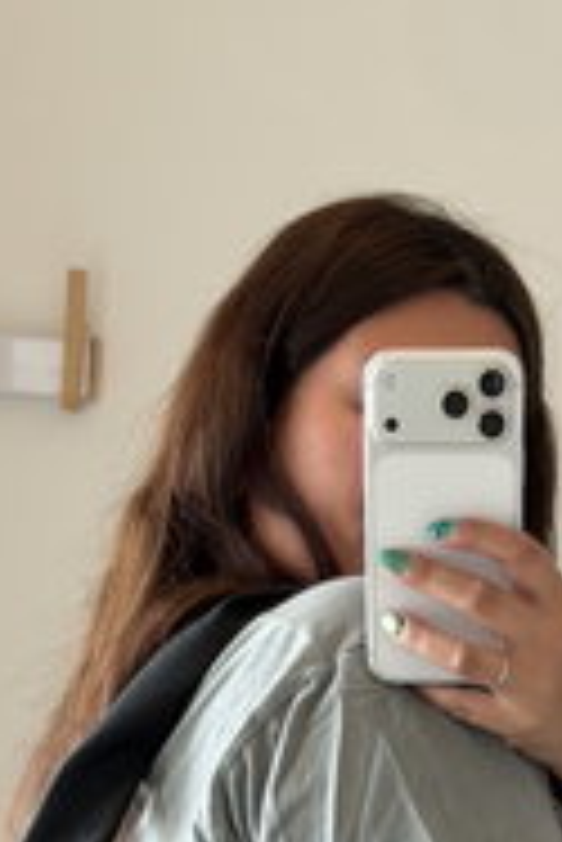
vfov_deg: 13.9
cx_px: 265
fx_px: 3319
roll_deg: -2.1
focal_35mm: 142
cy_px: 1110
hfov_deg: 9.7
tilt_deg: -18.8
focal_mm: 6.76
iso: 160
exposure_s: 1/50
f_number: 1.78
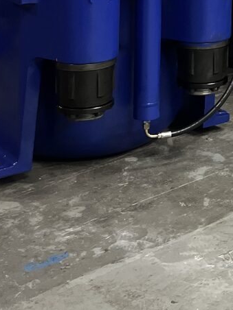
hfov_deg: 15.2
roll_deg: +0.7
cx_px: 315
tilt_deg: +1.9
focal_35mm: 92
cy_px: -171
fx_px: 826
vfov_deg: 18.6
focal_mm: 5.7
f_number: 1.5
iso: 125
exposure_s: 1/120
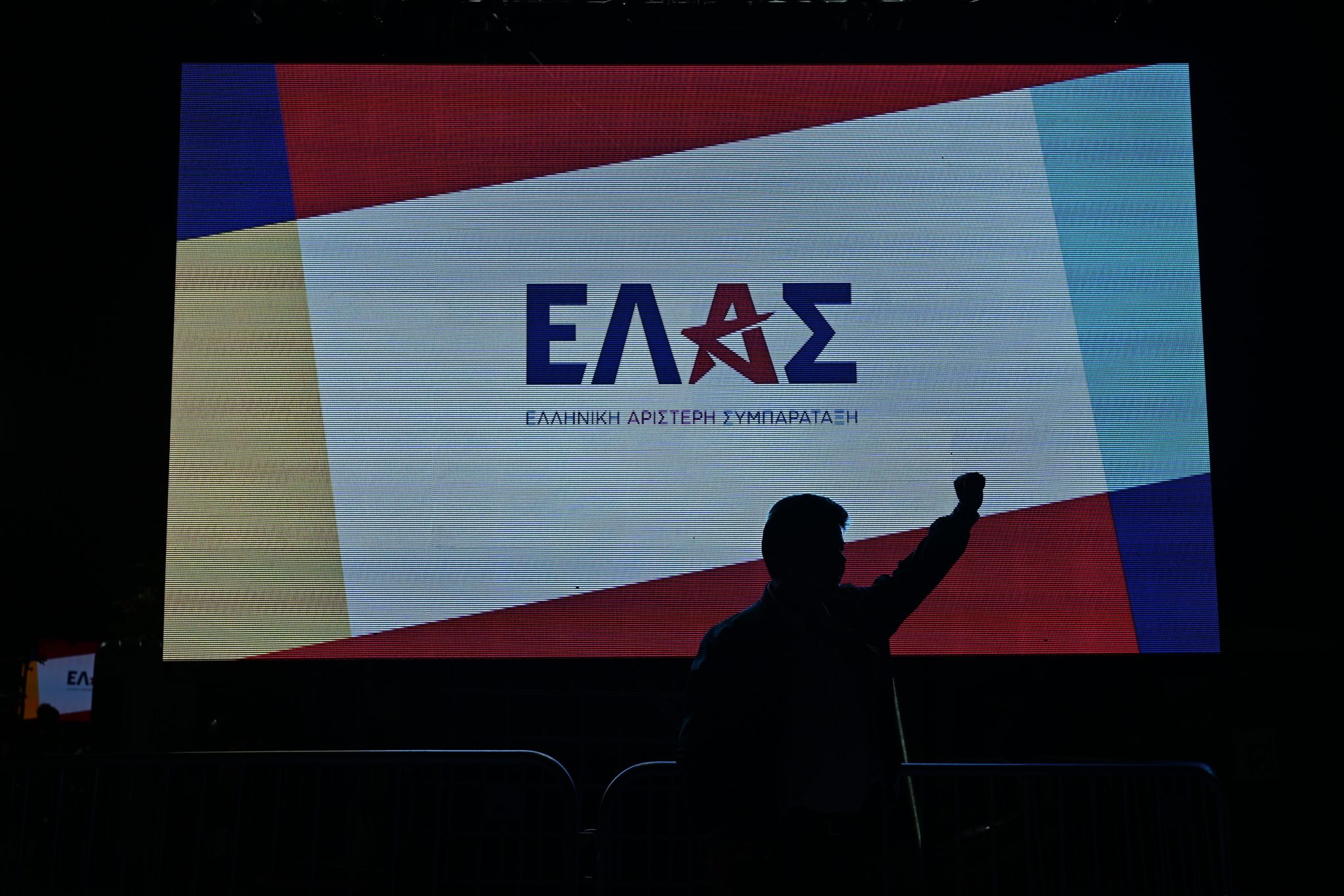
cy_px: 448
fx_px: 1530
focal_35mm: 41
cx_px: 672
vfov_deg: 32.6
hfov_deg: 47.4
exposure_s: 1/250
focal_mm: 41
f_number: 4.5
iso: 100
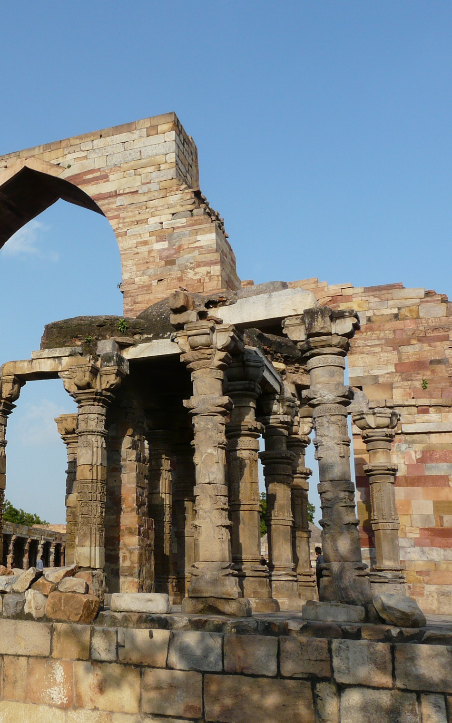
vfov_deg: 49.3
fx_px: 788
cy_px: 363
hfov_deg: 30.2
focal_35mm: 40
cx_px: 20
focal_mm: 4.6
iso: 100
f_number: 5.6
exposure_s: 1/320
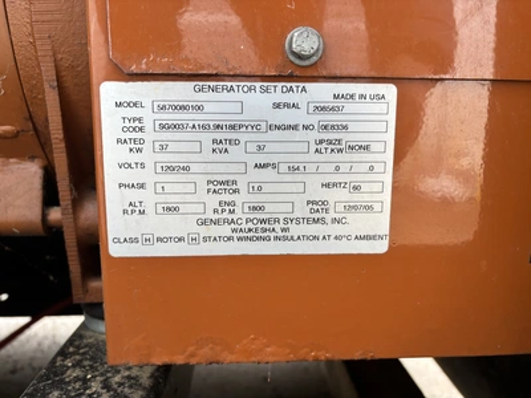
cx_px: 266
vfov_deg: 53.1
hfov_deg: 67.3
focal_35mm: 26
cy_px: 199
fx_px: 399
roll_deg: -2.2
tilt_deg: -11.2
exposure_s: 1/159
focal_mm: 5.96
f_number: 1.6
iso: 40
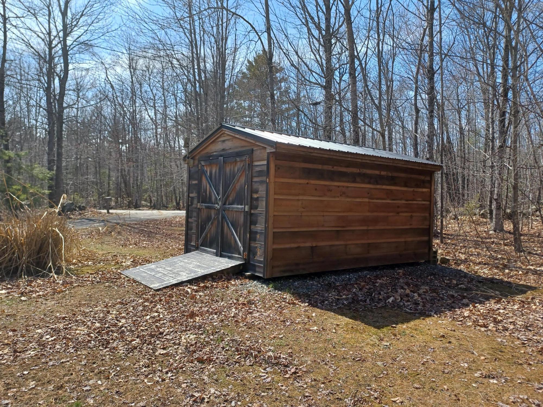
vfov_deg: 54.9
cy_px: 204
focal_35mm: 25
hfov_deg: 69.4
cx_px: 272
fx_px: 392
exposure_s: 1/272
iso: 32
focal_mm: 4.6
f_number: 1.8
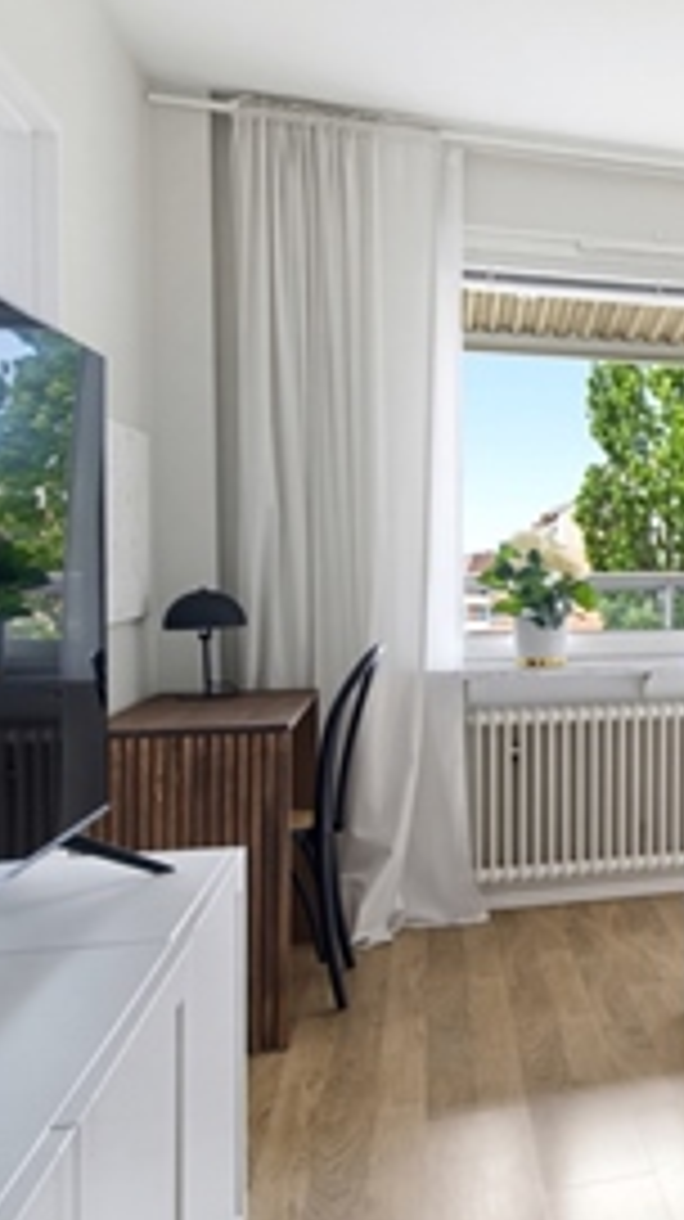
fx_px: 1325
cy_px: 554
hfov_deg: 23.1
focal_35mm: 41
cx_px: 1040
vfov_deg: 49.4
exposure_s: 1/10
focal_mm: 20
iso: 200
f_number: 8
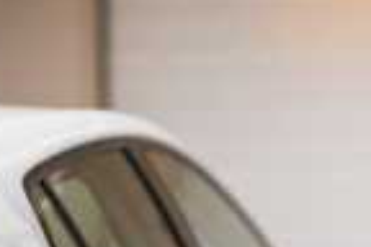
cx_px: 469
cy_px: 311
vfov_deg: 5.4
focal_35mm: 252
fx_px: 2597
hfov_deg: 8.1
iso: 64
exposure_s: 1/4000
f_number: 1.4
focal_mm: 85
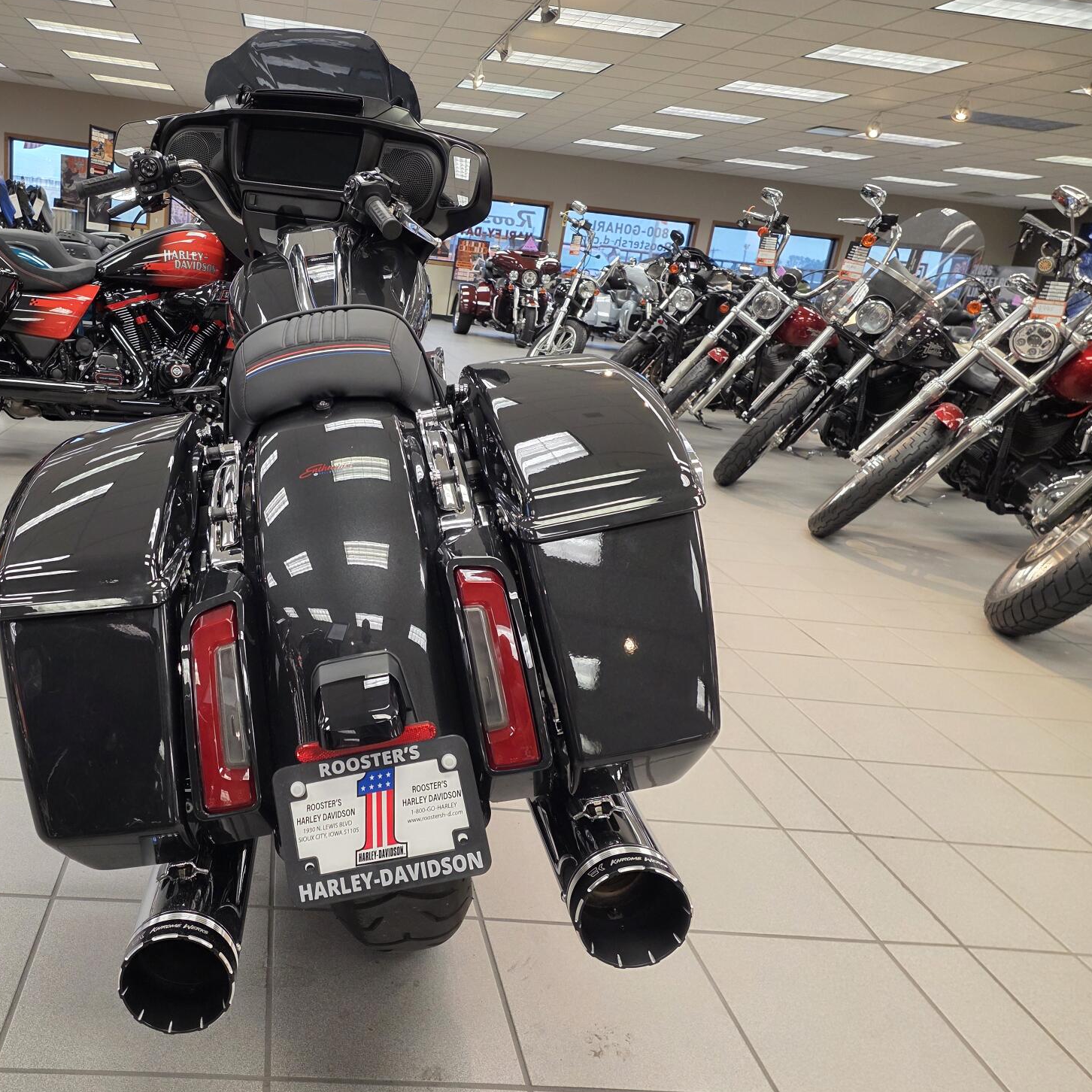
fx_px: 999
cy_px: 557
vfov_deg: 57.3
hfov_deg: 55.9
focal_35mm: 28
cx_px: 347
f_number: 1.7
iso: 250
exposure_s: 1/120
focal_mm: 6.25
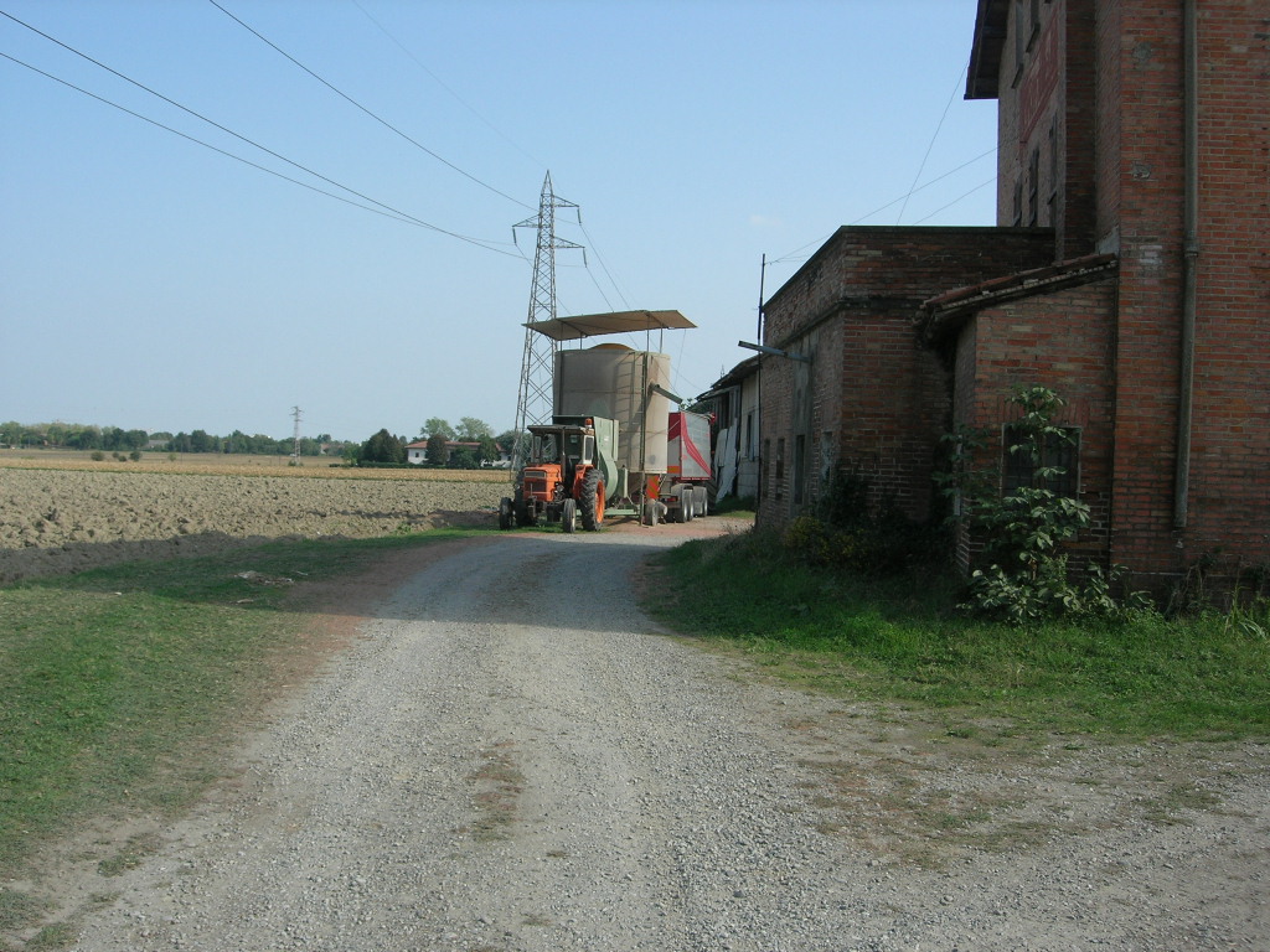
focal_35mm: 38
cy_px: 476
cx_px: 635
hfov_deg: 49.0
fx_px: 1394
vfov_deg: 37.7
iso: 64
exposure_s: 1/479
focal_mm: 7.8
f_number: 4.8
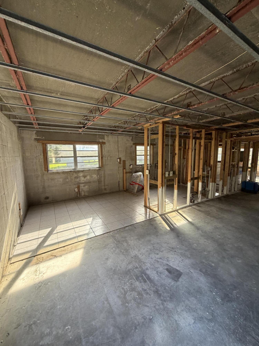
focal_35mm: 14
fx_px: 140
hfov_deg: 85.7
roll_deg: +0.4
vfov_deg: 102.1
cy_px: 173
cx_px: 130
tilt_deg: -6.3
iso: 200
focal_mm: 2.22
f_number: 2.2
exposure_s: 1/121
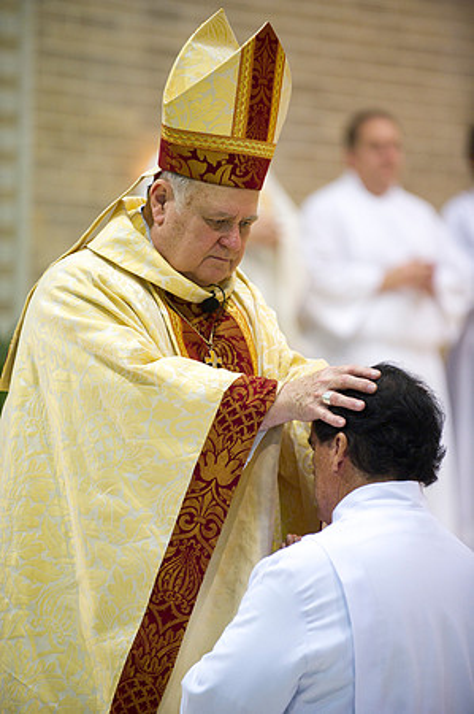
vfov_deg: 10.8
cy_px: 357
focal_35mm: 190
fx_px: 3761
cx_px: 237
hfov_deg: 7.2
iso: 2000
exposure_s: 1/160
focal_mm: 190
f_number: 2.8
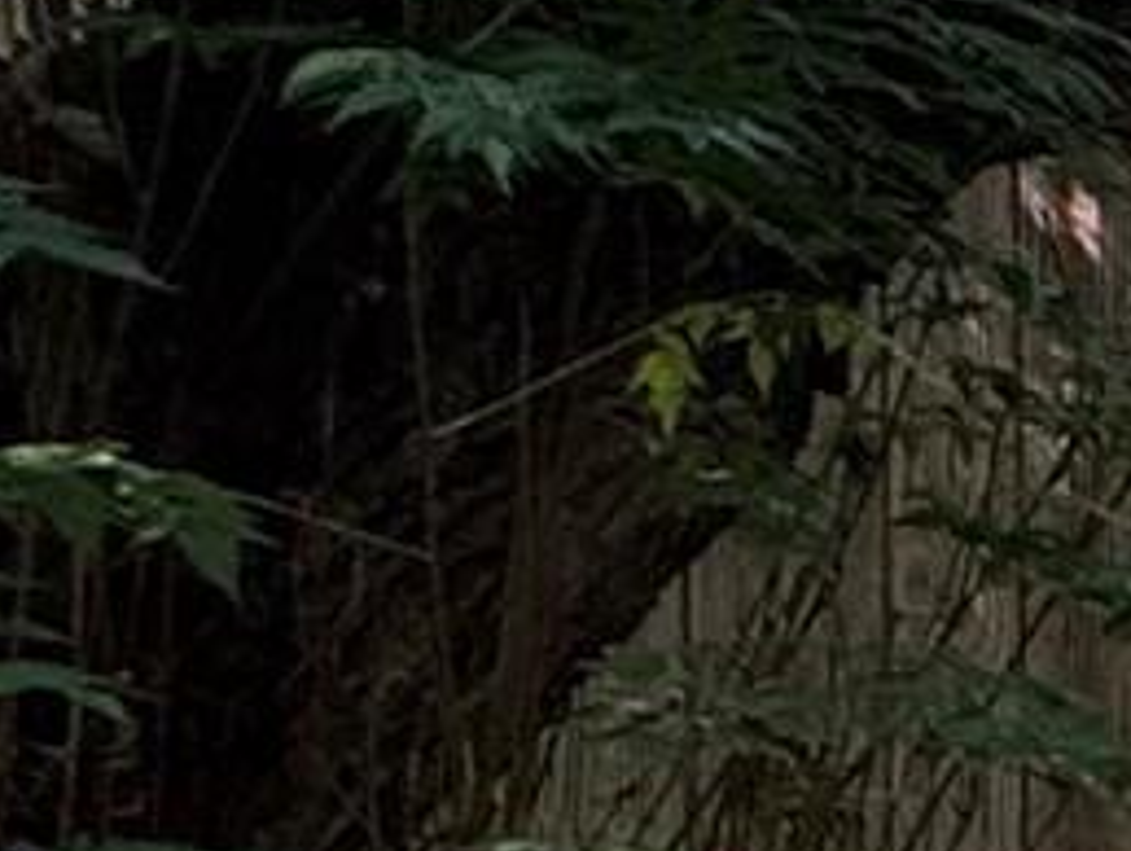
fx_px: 3630
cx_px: 4261
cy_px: 1338
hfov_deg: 8.8
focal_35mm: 111
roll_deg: -1.1
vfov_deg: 12.6
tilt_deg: -1.9
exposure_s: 1/209
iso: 64
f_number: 2.2
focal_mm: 2.22
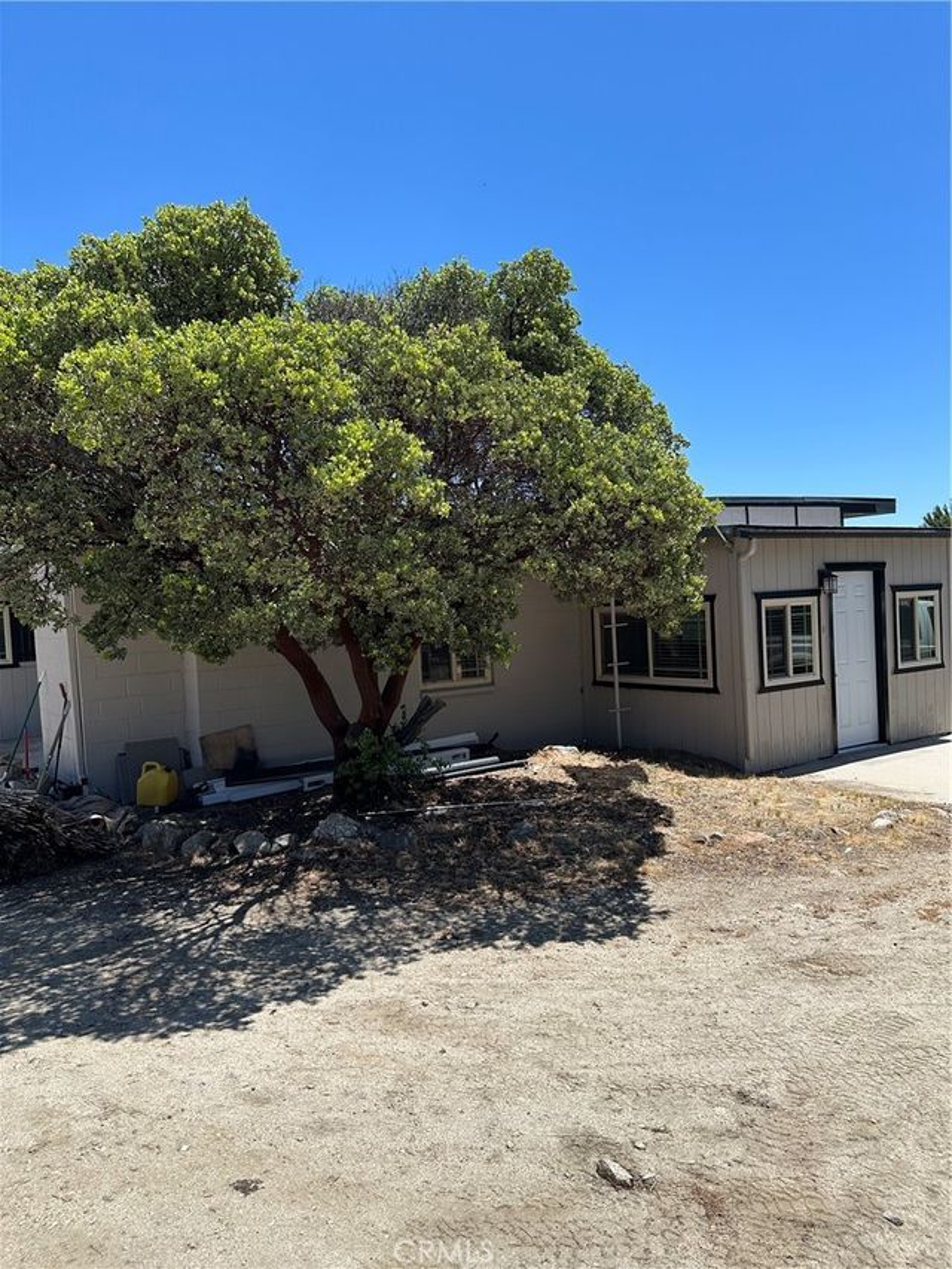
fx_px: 880
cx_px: 476
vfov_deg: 71.6
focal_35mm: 24
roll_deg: +1.8
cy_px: 634
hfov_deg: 56.8
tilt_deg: -2.4
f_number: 1.78
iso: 80
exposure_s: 1/3861
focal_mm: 6.86
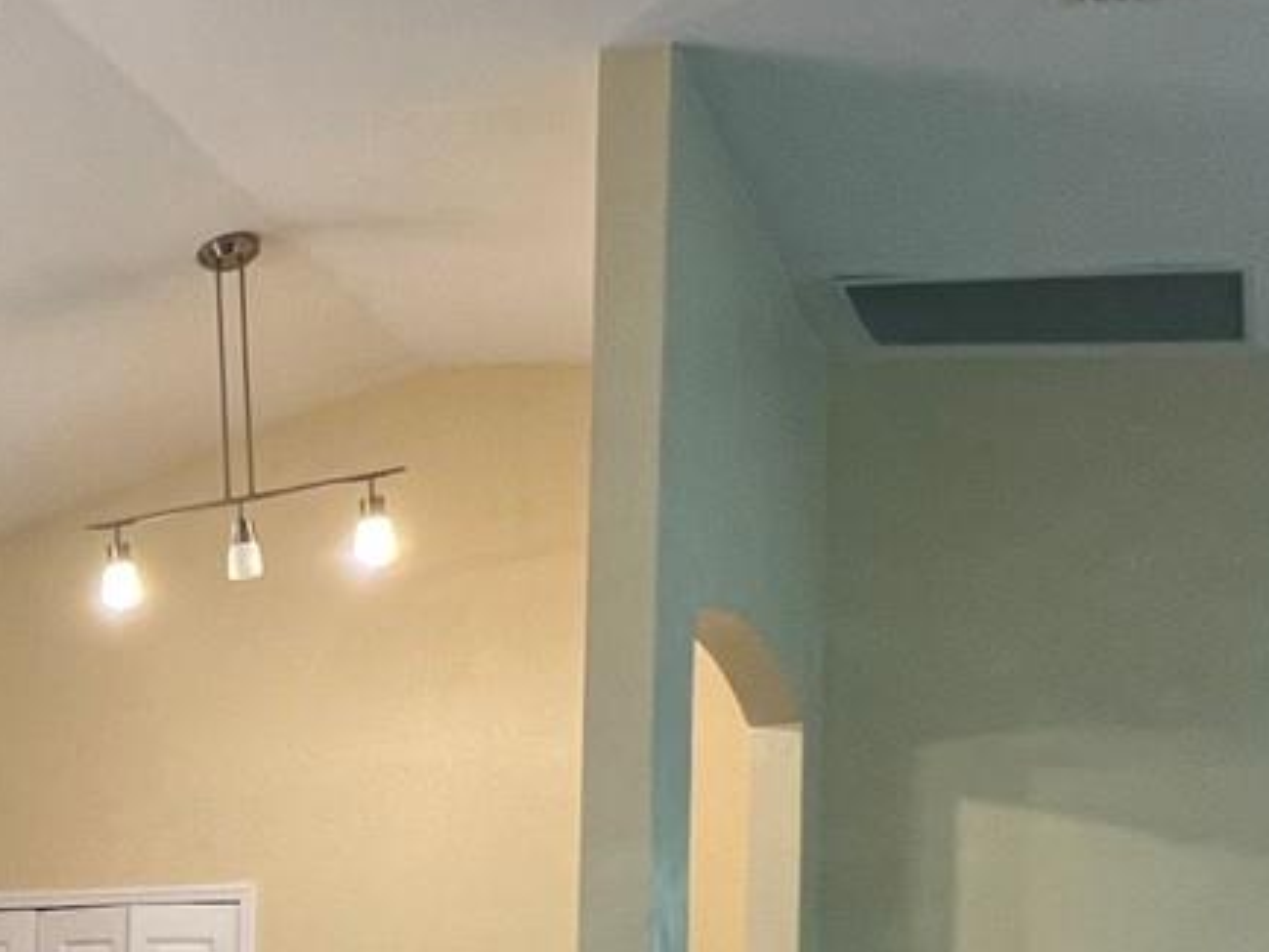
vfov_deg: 27.8
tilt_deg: +0.6
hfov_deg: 31.4
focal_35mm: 48
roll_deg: -2.5
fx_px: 1760
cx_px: -346
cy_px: 1025
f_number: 1.8
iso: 160
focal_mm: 1.57
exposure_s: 1/60
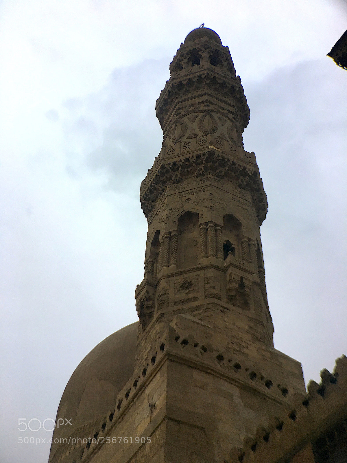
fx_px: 388
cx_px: 174
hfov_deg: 48.2
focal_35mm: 29
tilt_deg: +50.8
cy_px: 232
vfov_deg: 61.7
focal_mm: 4.15
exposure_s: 1/33
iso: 32
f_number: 2.2
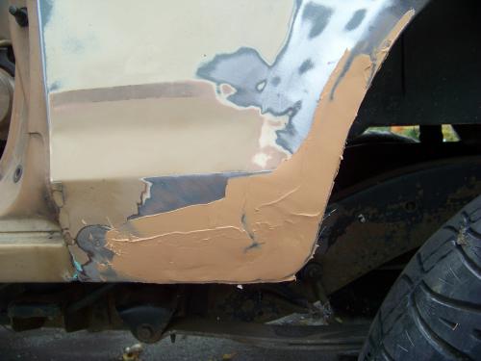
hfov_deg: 51.4
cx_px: 240
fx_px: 500
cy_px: 180
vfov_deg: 39.7
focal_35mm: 36
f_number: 2.8
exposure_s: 1/50
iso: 62
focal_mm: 5.85
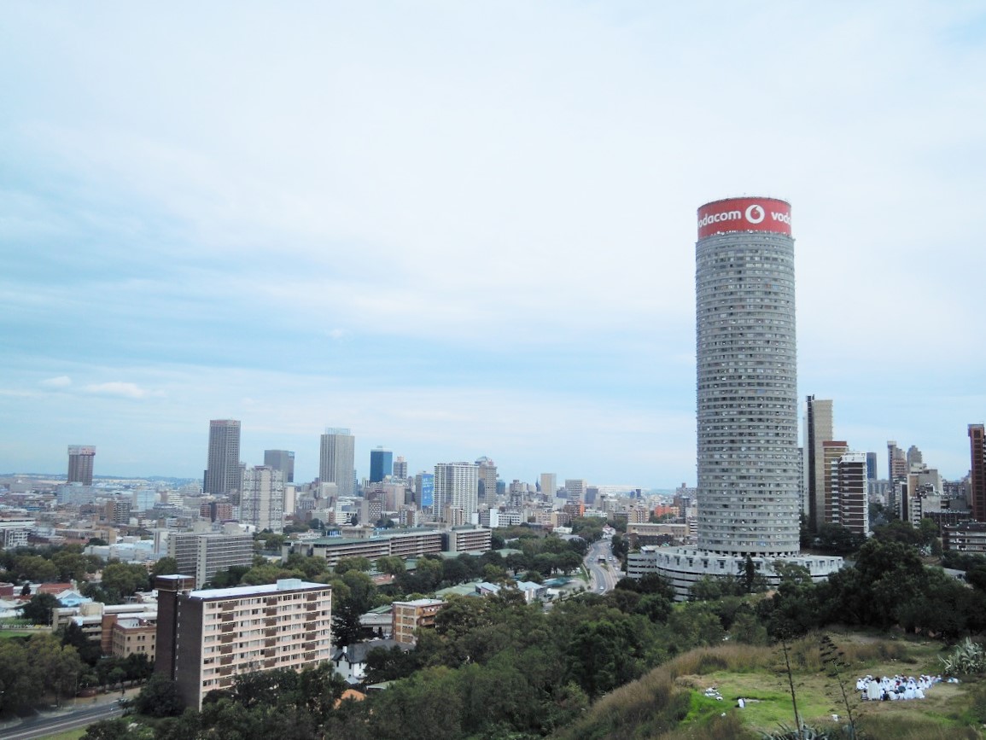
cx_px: 493
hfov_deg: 56.8
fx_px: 912
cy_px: 370
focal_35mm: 32
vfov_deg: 44.2
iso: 100
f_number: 5.6
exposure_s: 1/800
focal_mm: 5.7
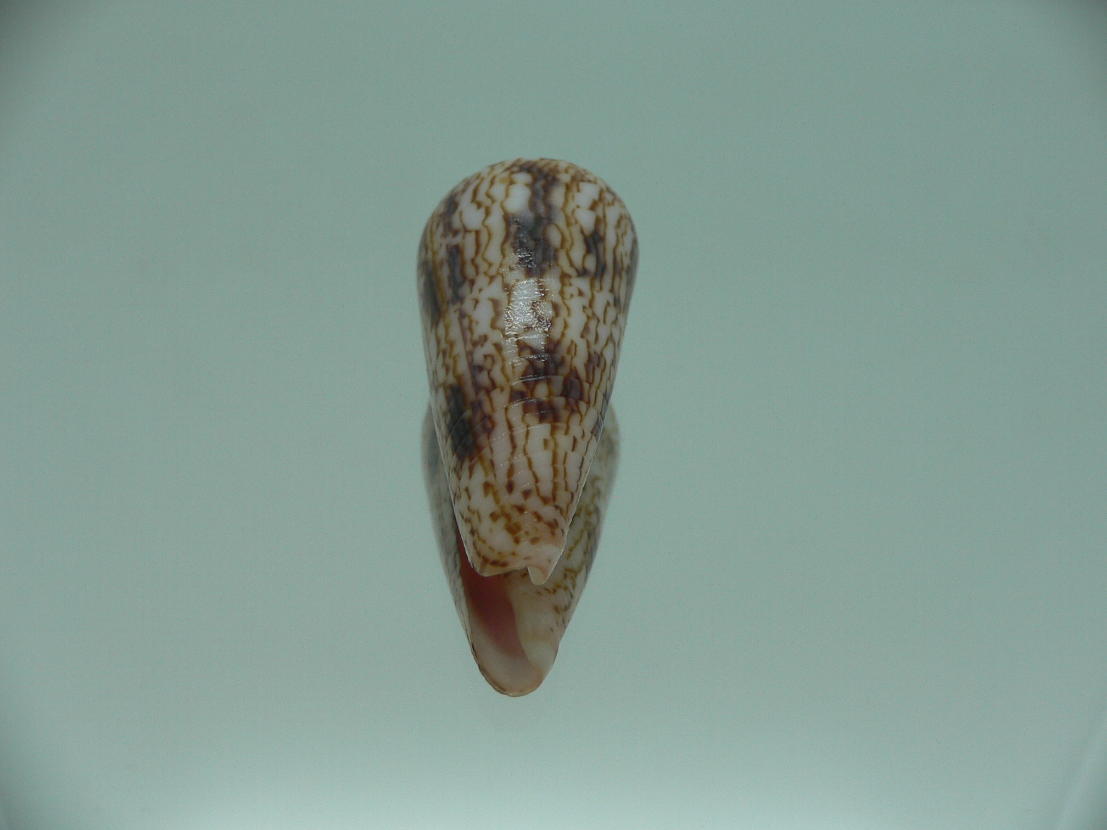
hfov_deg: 52.6
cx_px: 554
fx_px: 1119
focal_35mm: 35
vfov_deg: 40.7
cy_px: 415
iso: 80
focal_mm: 4.6
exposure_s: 1/60
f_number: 2.8
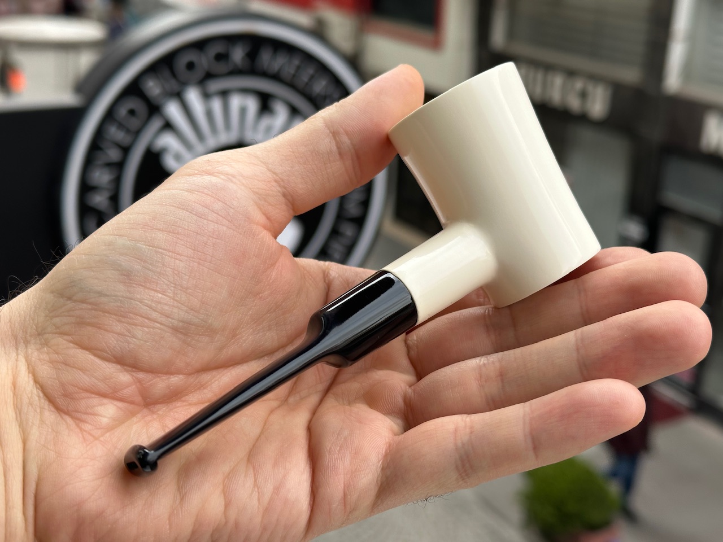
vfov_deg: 30.3
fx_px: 1003
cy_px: 271
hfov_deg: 39.7
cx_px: 362
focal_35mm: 48
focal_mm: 6.86
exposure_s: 1/911
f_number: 1.78
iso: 64
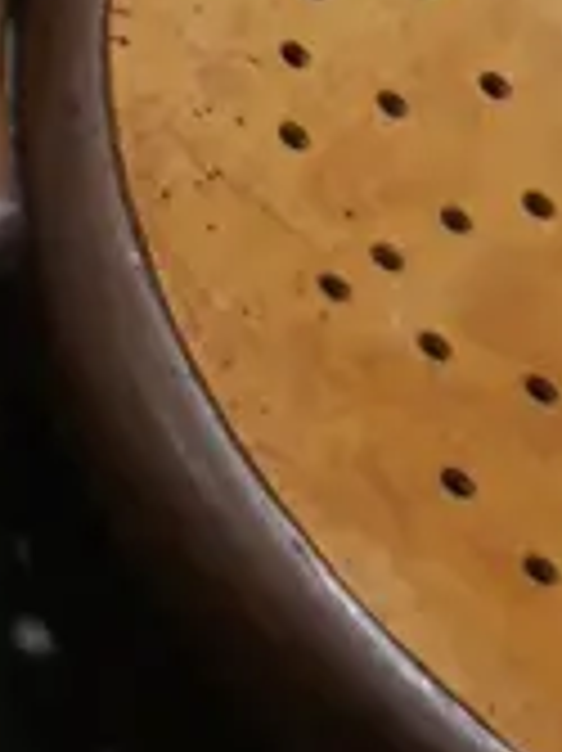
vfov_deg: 8.6
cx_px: -1016
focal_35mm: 221
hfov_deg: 6.3
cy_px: -558
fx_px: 4790
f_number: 4
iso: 250
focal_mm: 18
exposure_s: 1/60
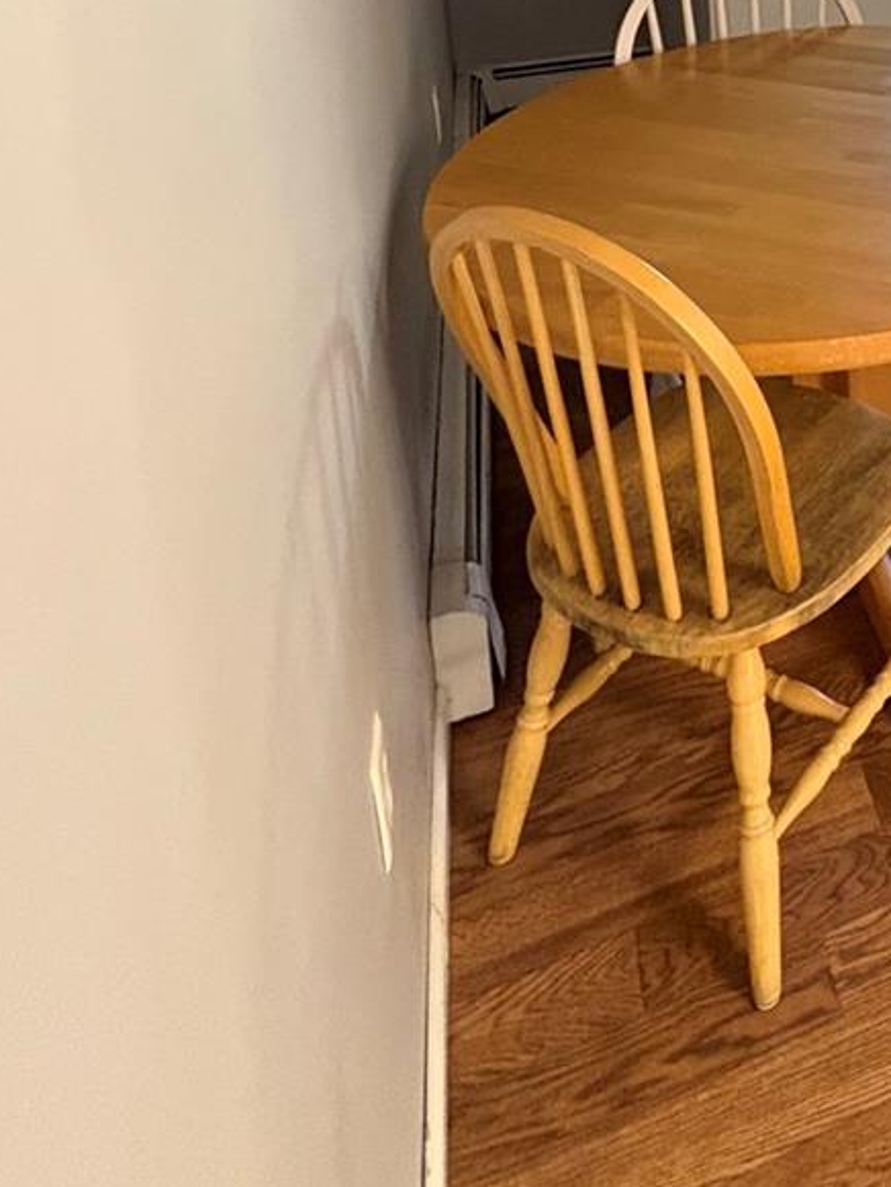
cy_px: -78
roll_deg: -1.5
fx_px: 1269
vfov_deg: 41.4
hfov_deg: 31.0
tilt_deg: -12.3
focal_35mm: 37
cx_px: 1130
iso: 640
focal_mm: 2.22
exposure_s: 1/60
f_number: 2.2
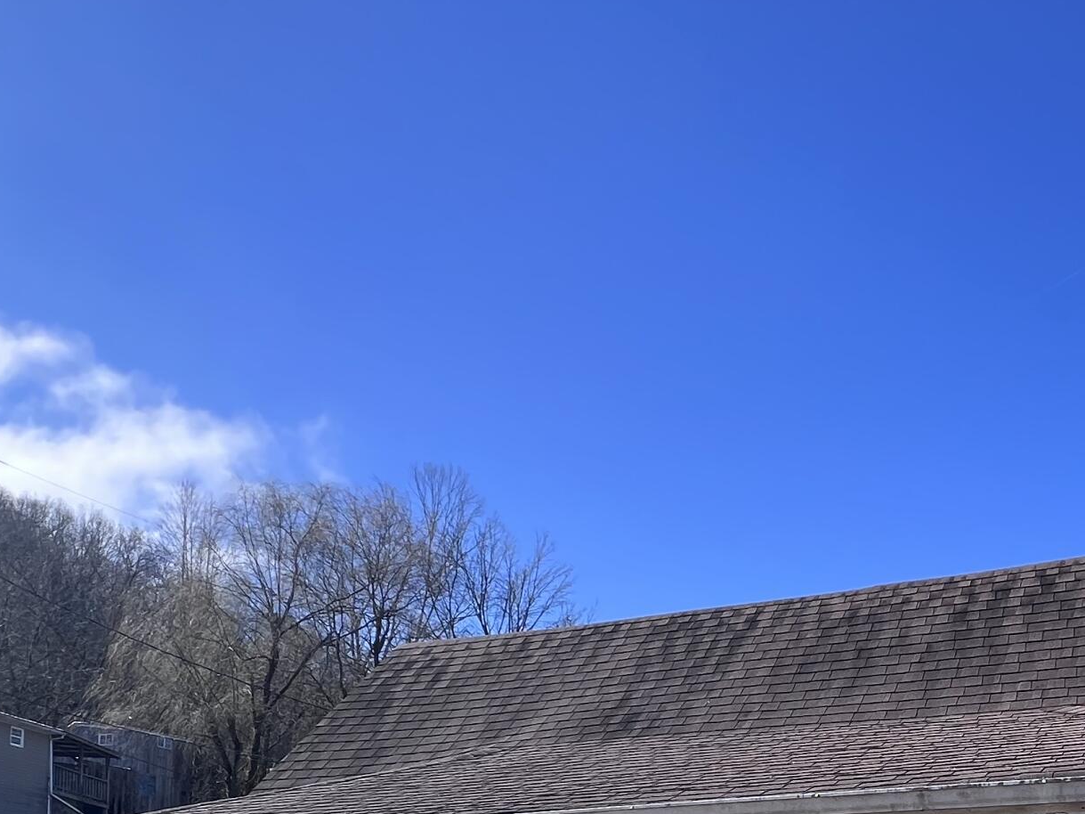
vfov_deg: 37.2
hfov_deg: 55.0
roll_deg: -0.7
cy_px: 891
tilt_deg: +2.8
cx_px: 769
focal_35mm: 32
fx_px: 1003
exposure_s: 1/661
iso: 32
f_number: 1.8
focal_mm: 1.57
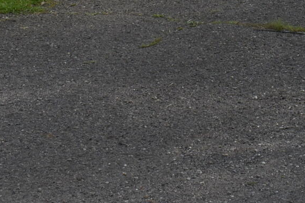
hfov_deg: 11.1
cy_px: -243
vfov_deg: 7.2
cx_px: 395
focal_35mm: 181
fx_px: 1530
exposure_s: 1/200
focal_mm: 23
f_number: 8
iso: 100
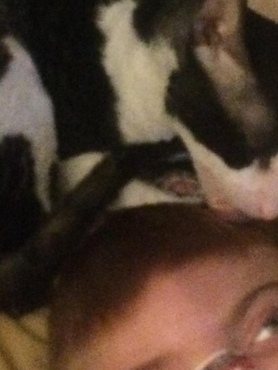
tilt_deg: -43.0
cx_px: 201
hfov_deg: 15.2
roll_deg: -8.8
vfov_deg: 20.0
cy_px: 82
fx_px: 1039
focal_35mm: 97
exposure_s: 1/15
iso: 1250
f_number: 2.2
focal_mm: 4.15
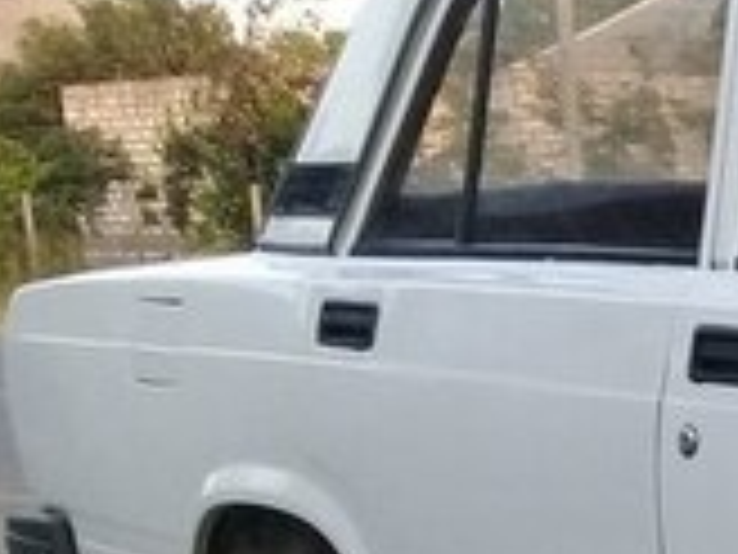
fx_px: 2665
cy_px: 687
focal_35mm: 125
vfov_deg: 11.6
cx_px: 1400
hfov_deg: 13.8
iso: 64
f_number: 2.2
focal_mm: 3.3
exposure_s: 1/100
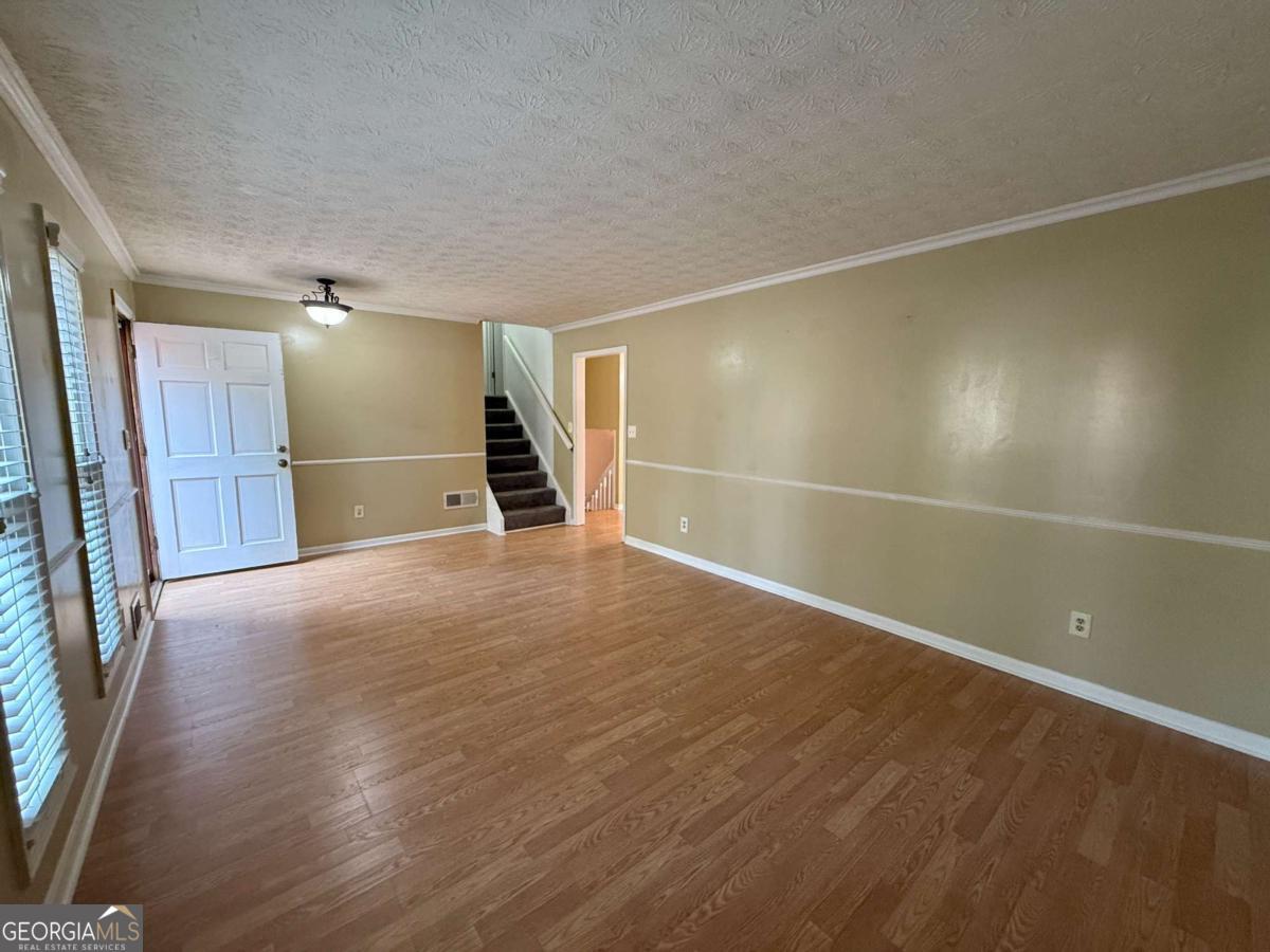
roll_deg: -0.4
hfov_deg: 102.1
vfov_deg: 85.7
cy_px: 476
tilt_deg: -7.3
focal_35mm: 14
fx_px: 514
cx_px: 635
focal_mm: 2.22
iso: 400
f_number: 2.2
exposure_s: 1/60
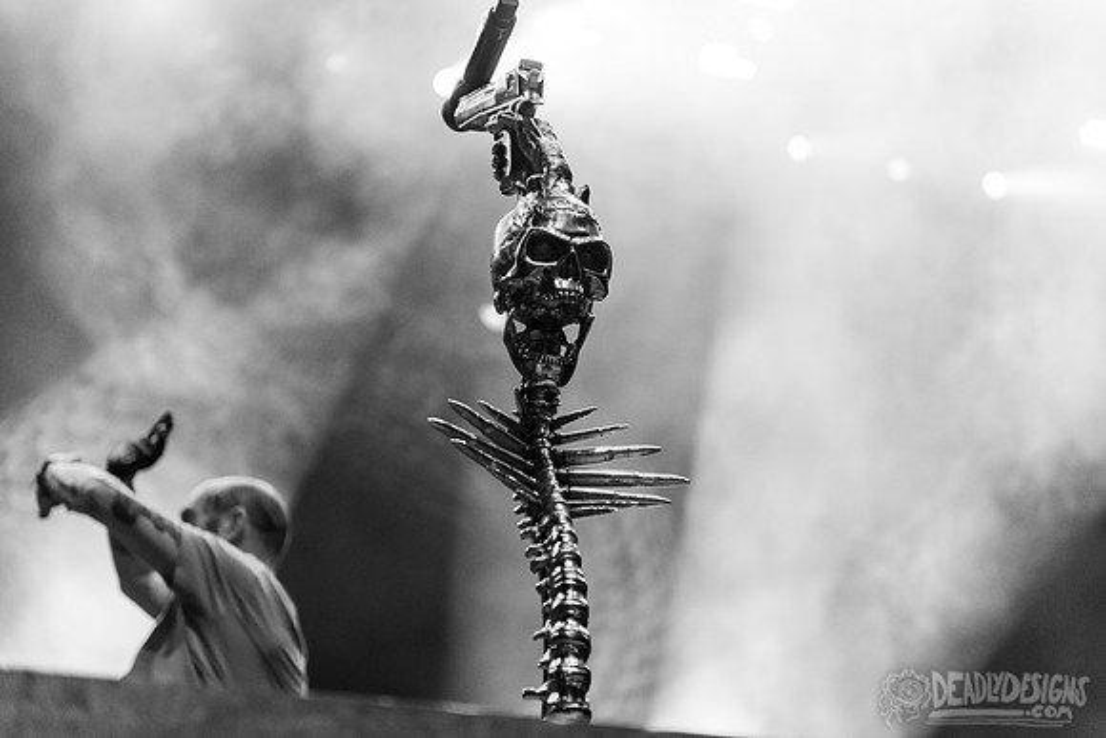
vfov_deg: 19.5
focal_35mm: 70
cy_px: 369
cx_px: 553
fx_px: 2151
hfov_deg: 28.8
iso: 2000
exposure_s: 1/400
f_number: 3.2
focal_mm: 70
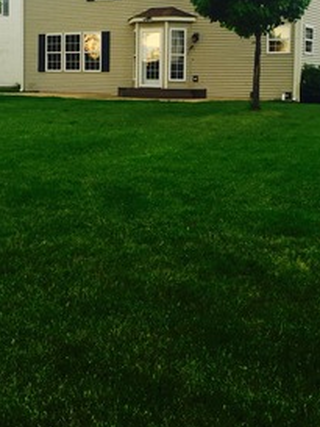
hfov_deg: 28.6
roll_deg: -1.0
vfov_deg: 36.8
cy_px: 122
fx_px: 628
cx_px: 153
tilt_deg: -1.7
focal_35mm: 51
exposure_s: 1/120
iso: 40
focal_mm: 4.15
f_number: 2.2
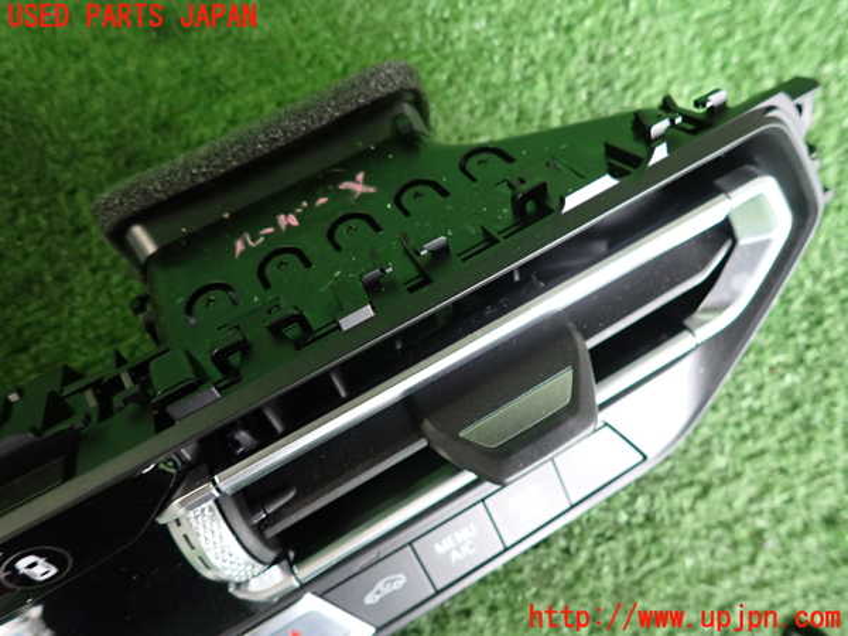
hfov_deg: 69.4
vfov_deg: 54.9
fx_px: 612
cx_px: 424
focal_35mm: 25
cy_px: 318
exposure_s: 1/30
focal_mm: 4.5
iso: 250
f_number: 2
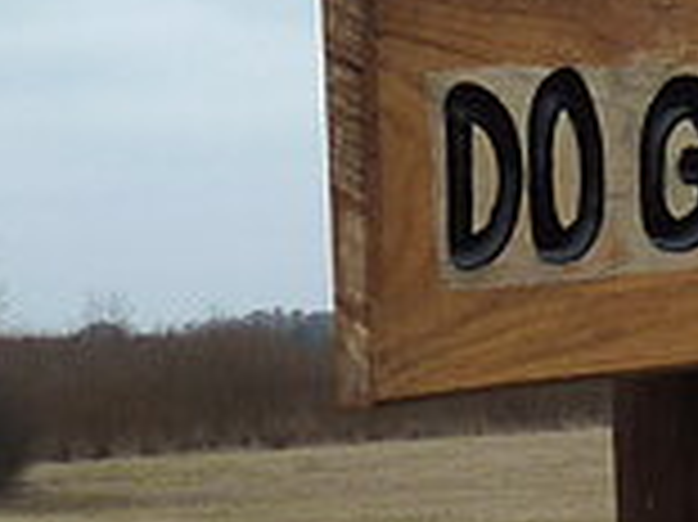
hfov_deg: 8.4
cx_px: 1292
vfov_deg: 6.5
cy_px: -61
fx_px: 4554
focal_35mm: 226
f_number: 5.6
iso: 125
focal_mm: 6.9
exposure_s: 1/320
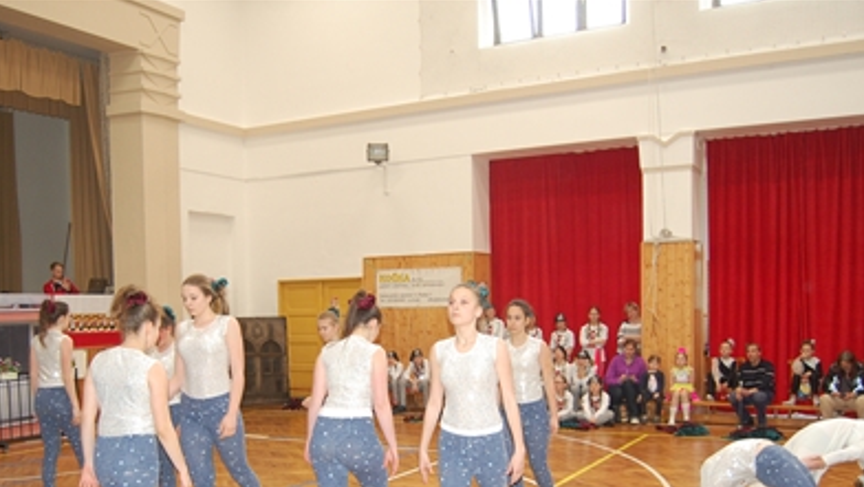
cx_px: 384
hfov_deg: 55.1
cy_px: 361
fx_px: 825
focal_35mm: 36
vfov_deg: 32.3
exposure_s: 1/60
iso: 560
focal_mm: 18
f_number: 3.5
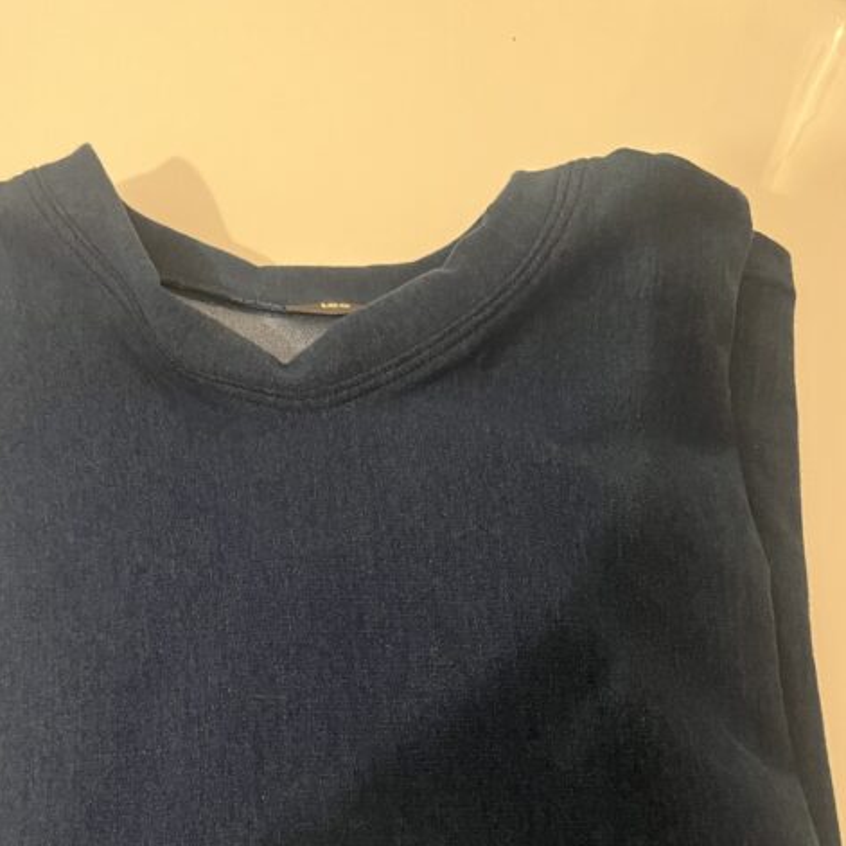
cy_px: 630
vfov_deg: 41.6
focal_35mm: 39
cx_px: 336
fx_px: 1078
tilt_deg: -68.8
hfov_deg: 42.6
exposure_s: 1/33
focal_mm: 5.1
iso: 640
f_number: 1.6
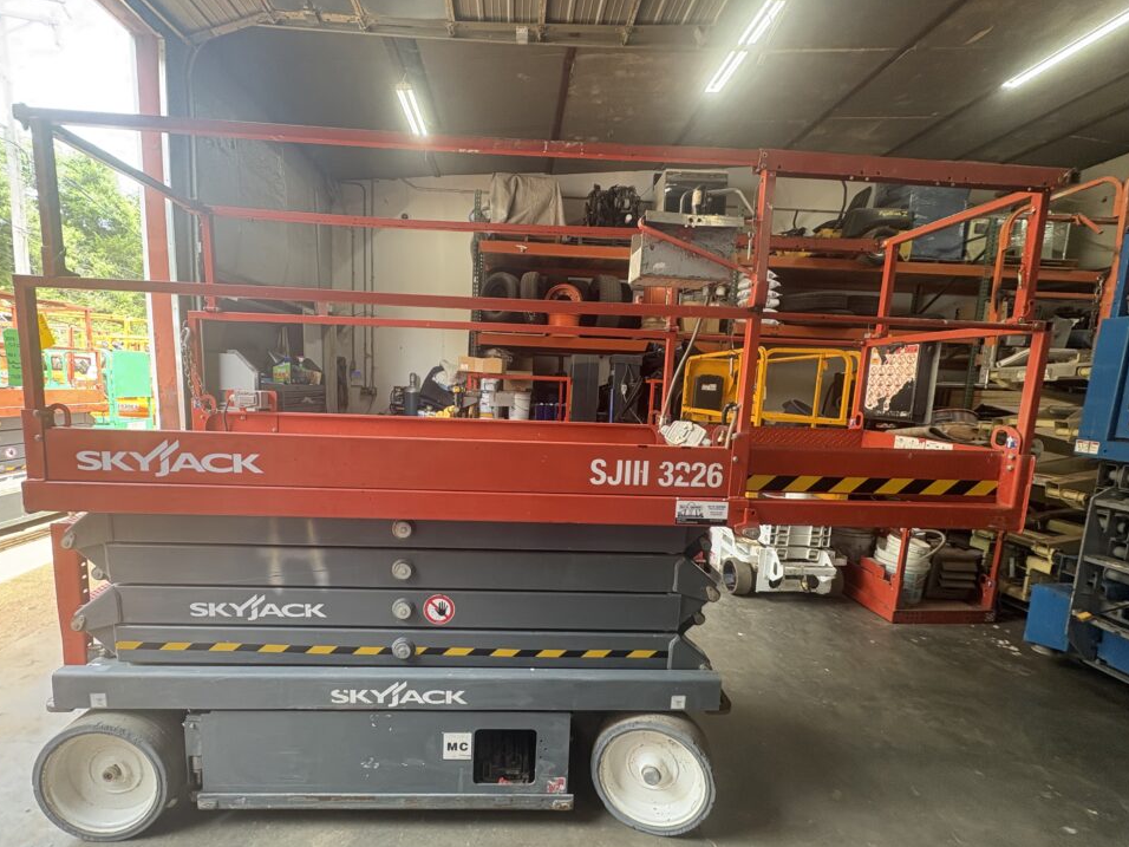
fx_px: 489
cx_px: 530
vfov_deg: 81.7
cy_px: 442
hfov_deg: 98.1
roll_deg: -1.8
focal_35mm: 15
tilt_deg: -6.2
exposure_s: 1/97
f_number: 2.2
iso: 200
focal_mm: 2.22
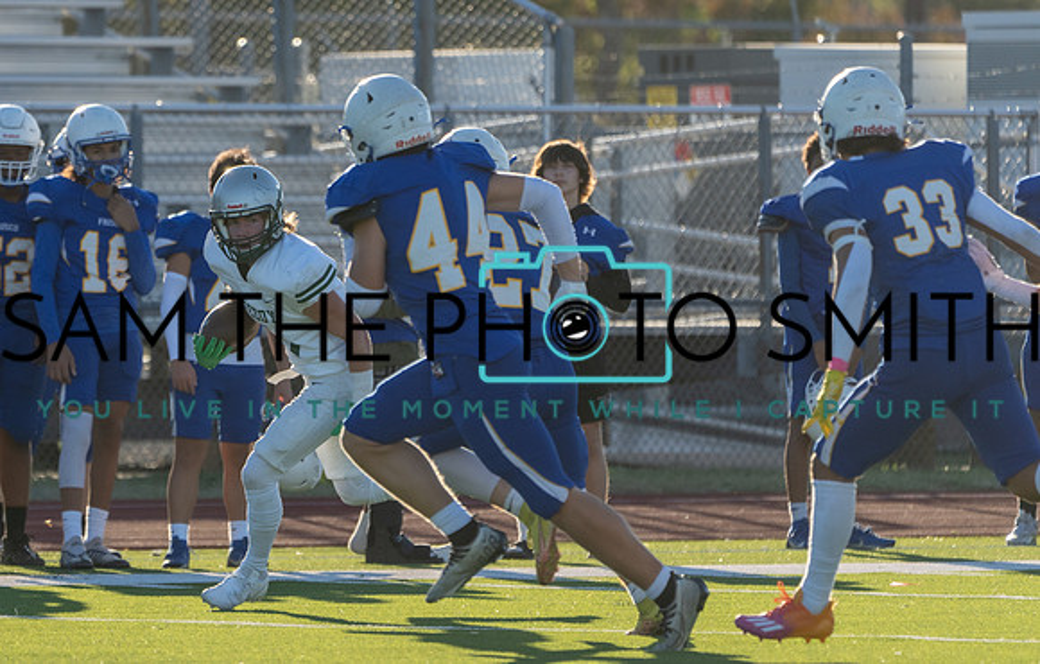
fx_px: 17267
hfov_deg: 3.4
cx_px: 287
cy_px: 292
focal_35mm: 606
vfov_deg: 2.2
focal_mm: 400
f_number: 5.6
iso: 500
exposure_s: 1/1250
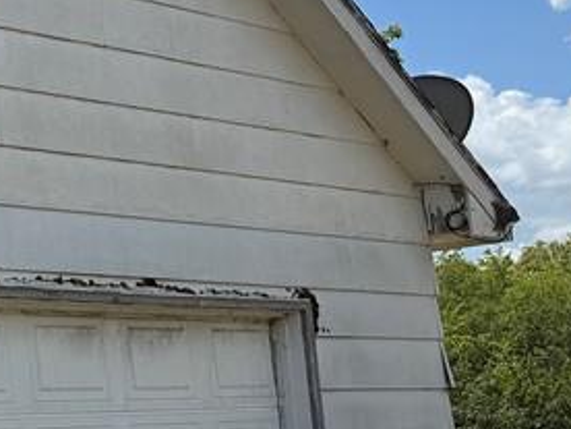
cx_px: -393
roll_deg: +3.5
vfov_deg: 16.6
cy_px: 280
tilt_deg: +10.0
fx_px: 1468
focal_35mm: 89
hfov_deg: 18.3
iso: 100
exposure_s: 1/5714
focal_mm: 6.76
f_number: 1.78
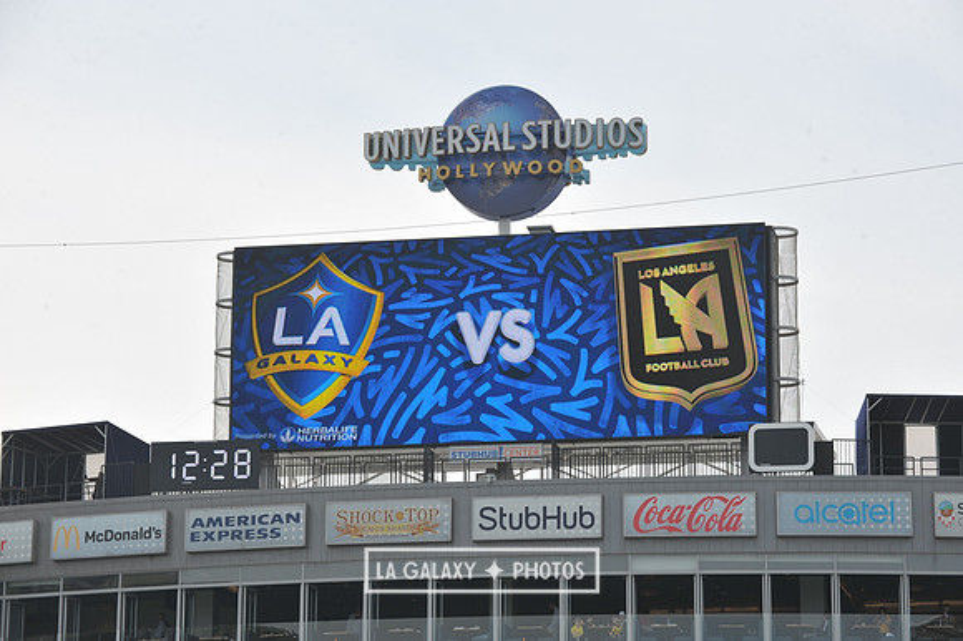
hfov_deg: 15.8
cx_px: 482
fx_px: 3475
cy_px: 320
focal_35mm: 130
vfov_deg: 10.5
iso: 200
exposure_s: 1/400
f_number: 10
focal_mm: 130
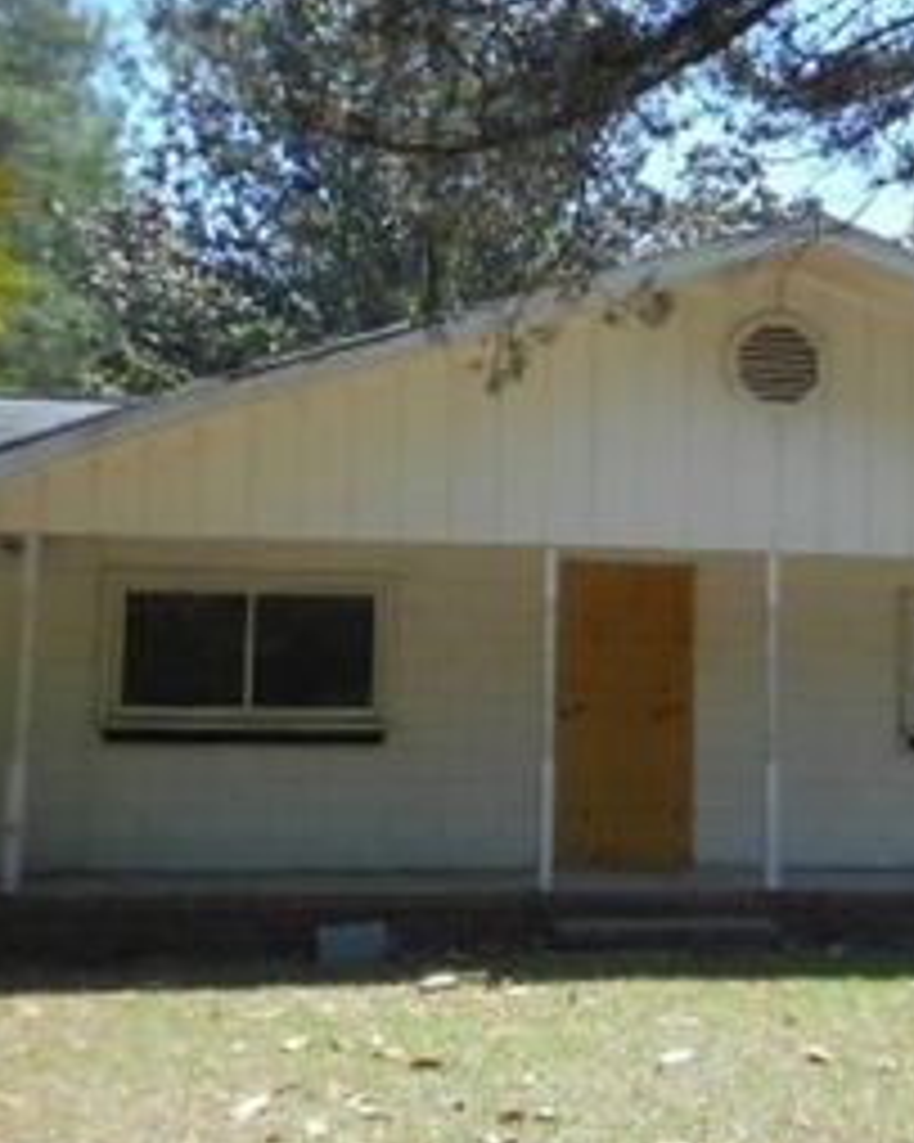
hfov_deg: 31.0
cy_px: 529
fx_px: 1624
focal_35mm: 48
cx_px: 671
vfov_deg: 38.8
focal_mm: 4.5
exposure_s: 1/250
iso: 80
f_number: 3.7
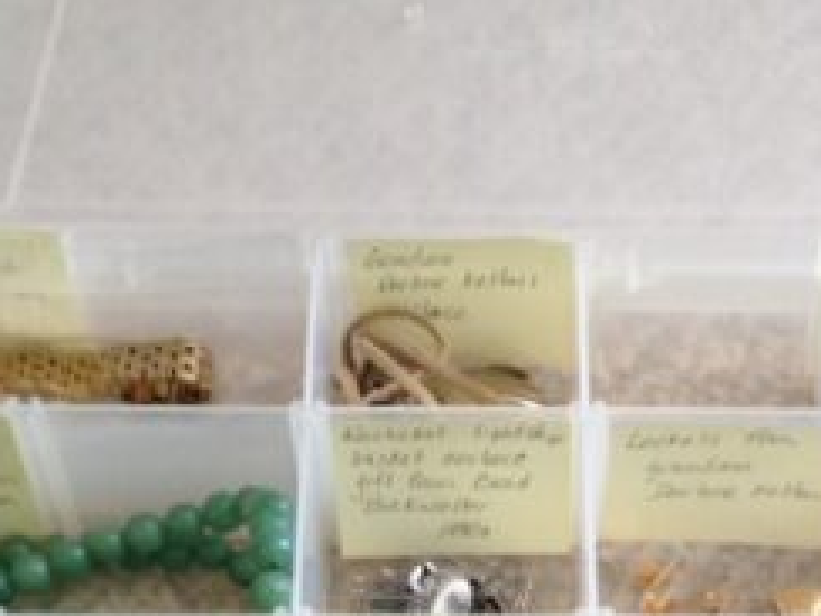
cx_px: 575
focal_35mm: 86
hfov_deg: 22.6
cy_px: 700
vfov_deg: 16.6
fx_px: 2040
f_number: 2.4
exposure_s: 1/20
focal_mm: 4.28
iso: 80
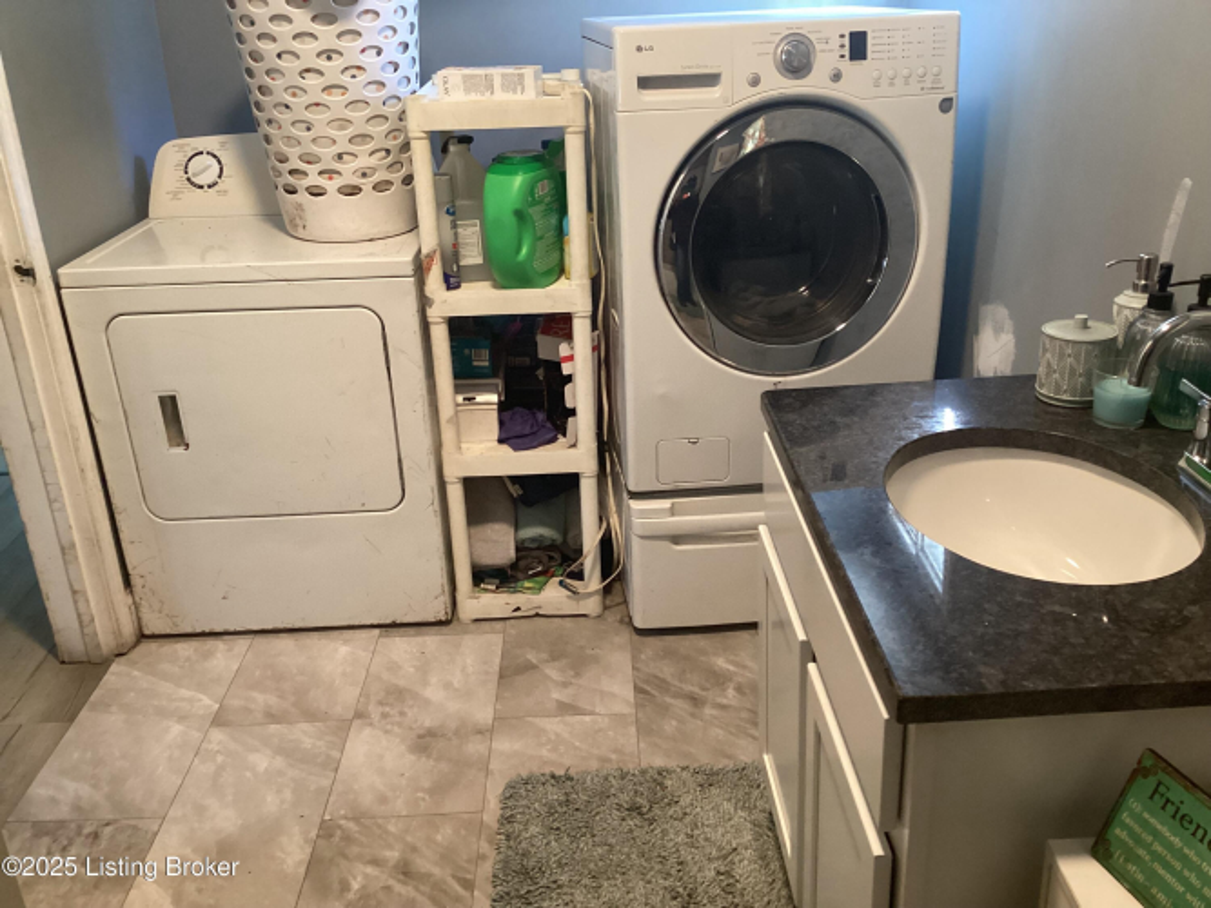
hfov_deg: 58.4
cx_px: 606
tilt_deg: -24.1
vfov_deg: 45.4
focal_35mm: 31
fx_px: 1084
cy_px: 454
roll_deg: +0.8
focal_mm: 3.3
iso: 250
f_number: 2.4
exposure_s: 1/33
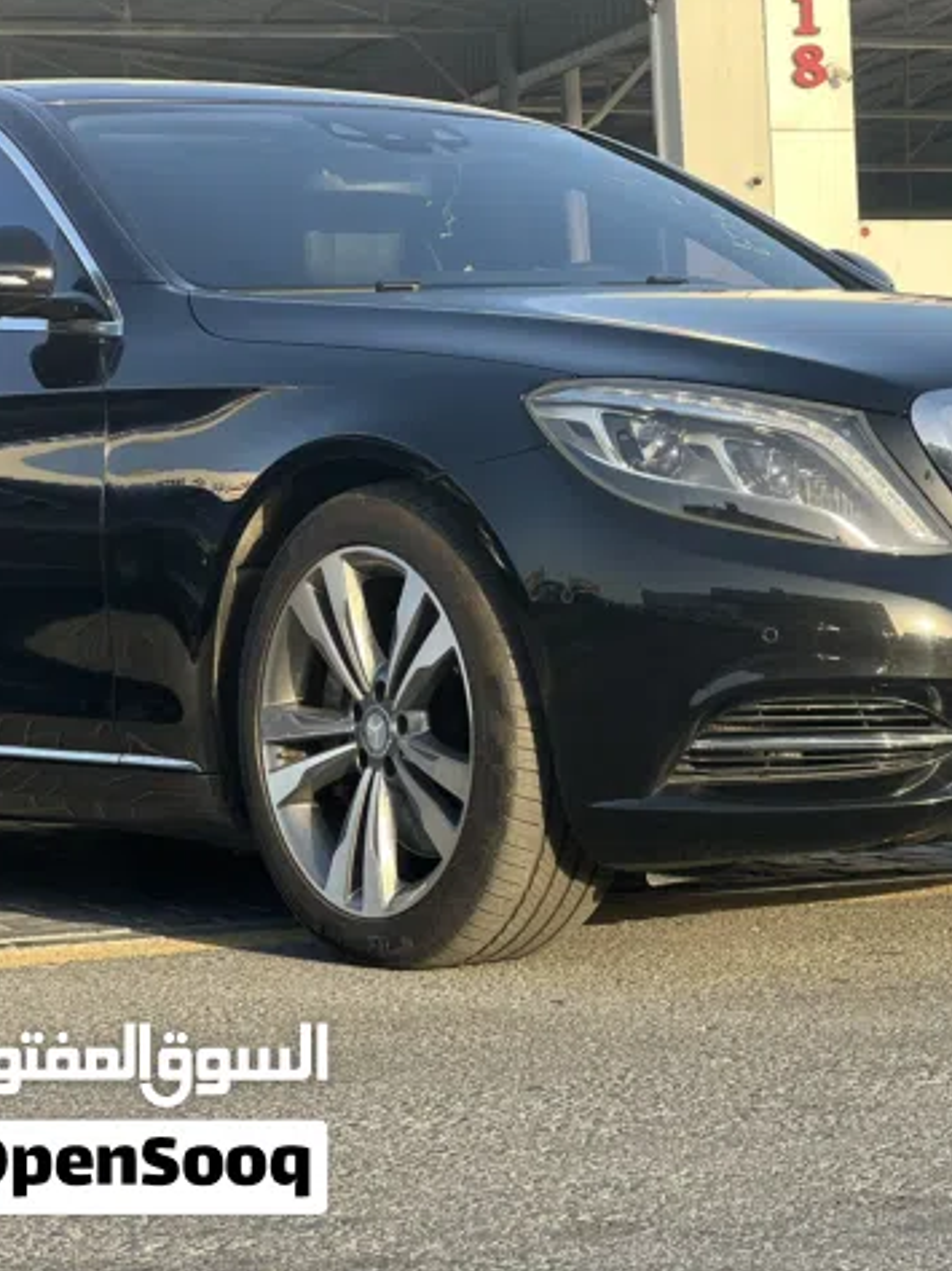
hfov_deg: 14.2
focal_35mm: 104
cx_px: 732
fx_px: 3817
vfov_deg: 18.9
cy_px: 636
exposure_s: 1/131
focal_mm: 9
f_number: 2.8
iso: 25
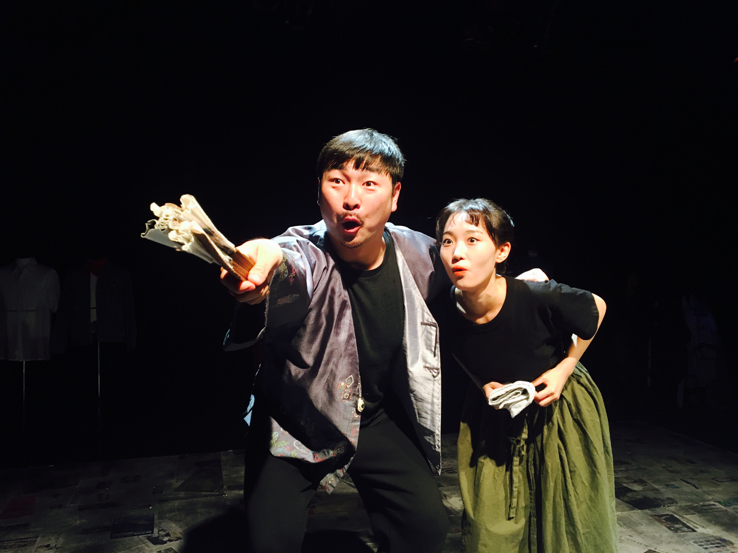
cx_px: 369
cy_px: 276
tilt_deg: -1.9
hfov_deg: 61.7
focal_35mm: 29
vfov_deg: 48.2
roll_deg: +0.4
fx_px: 618
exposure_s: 1/30
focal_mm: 4.15
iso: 100
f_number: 2.2
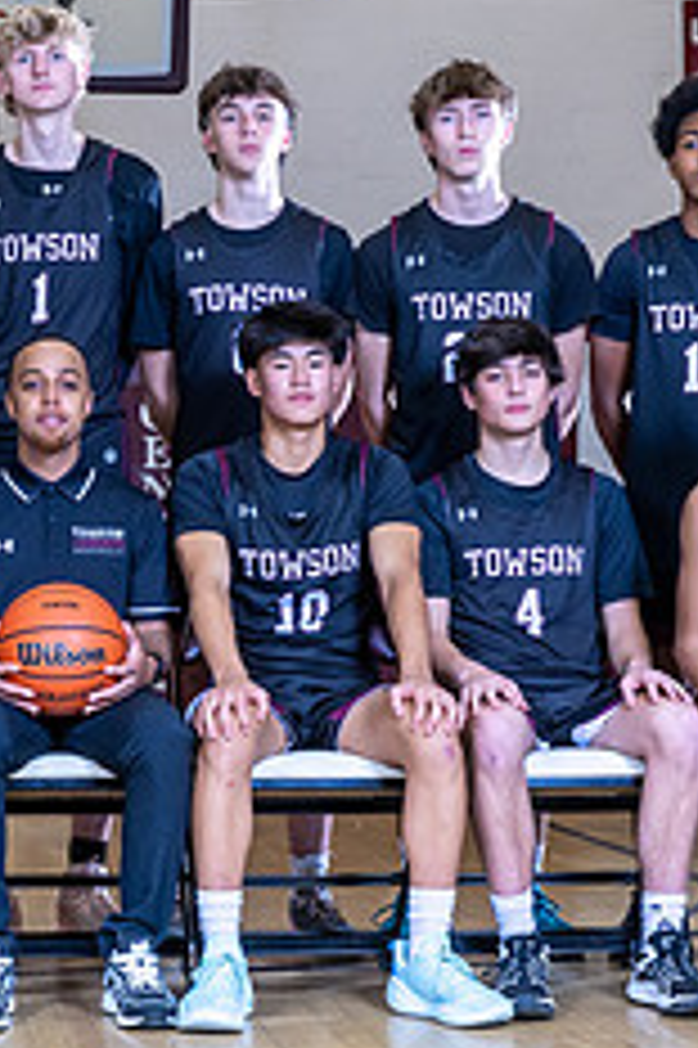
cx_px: 126
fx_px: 2796
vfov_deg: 21.2
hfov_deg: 14.1
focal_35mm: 96
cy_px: 586
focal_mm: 31
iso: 320
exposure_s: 1/160
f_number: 5.6
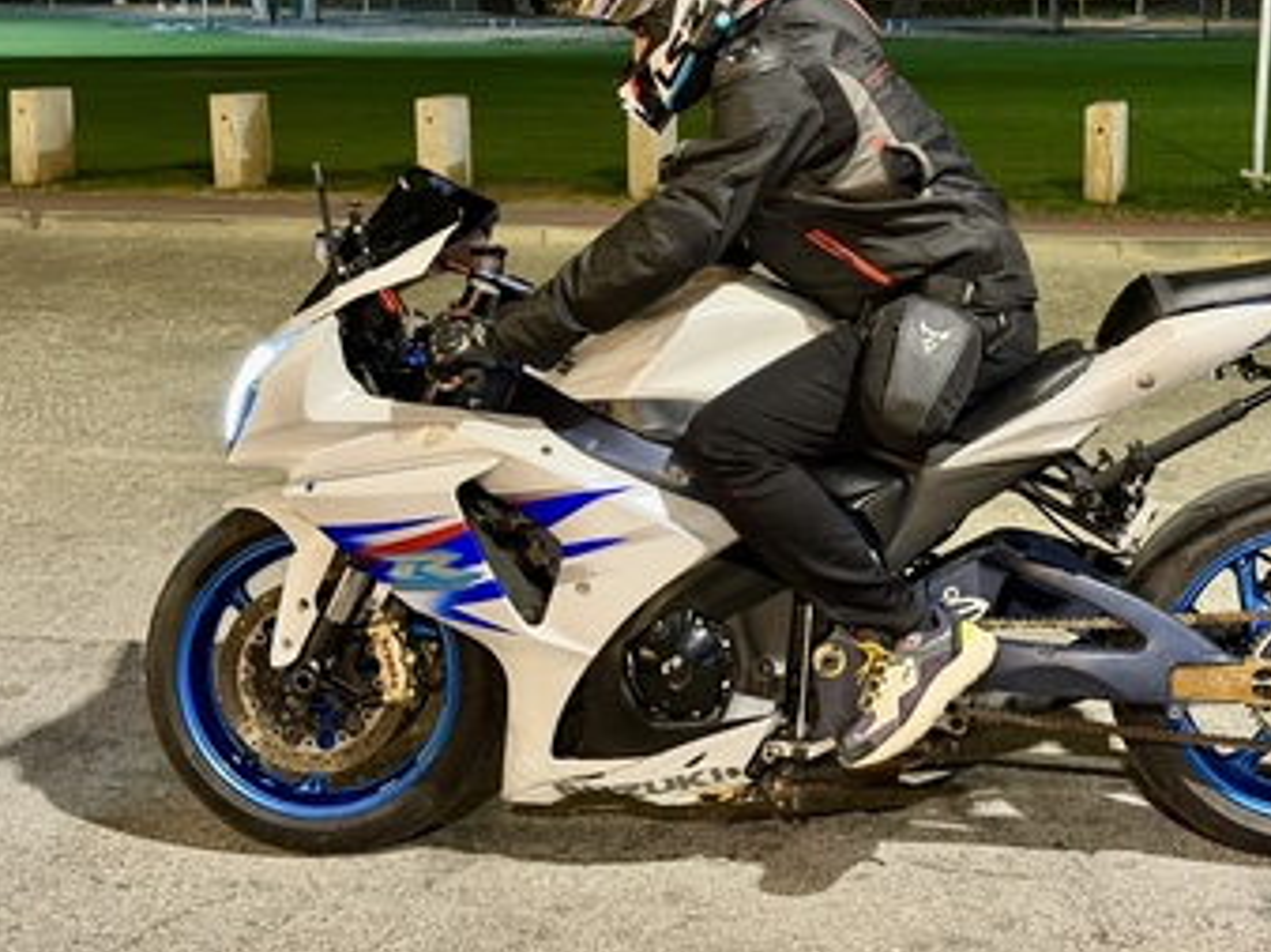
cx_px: 840
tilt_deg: -9.2
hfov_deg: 29.6
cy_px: 363
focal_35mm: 65
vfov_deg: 22.5
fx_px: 2385
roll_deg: +0.9
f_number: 1.78
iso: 640
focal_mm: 6.76
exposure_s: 1/24
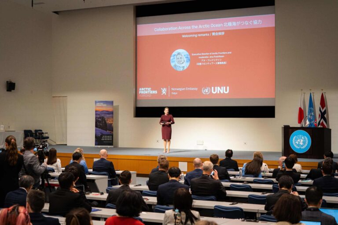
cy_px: 112
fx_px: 563
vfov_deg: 22.6
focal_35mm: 60
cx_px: 169
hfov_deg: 33.4
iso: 2500
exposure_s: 1/200
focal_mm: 60
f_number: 4.5
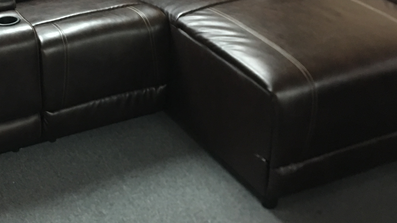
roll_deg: +2.4
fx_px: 663
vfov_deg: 18.6
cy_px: 5
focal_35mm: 63
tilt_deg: -20.4
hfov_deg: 32.3
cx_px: 73
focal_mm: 4.15
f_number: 2.2
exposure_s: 1/4
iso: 50
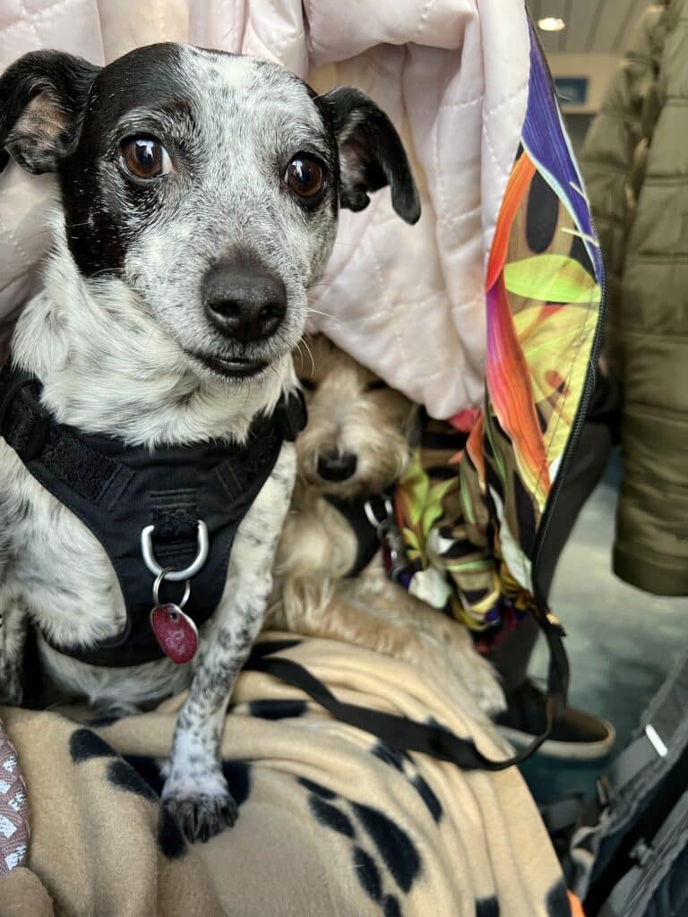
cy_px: 458
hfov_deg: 53.1
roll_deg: -4.6
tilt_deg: -15.1
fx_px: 689
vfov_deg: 67.3
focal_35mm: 26
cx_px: 344
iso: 200
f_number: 1.5
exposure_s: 1/50
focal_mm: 5.7
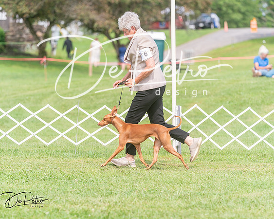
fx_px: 1406
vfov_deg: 8.9
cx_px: 137
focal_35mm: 173
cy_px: 110
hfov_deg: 11.1
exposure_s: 1/1250
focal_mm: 154
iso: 320
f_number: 4
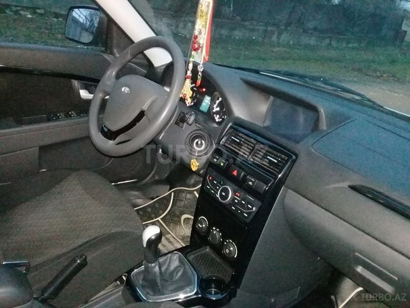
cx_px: 205
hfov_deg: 58.4
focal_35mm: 31
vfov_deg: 45.4
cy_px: 154
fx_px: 367
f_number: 2.2
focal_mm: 3.3
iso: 1250
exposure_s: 1/15
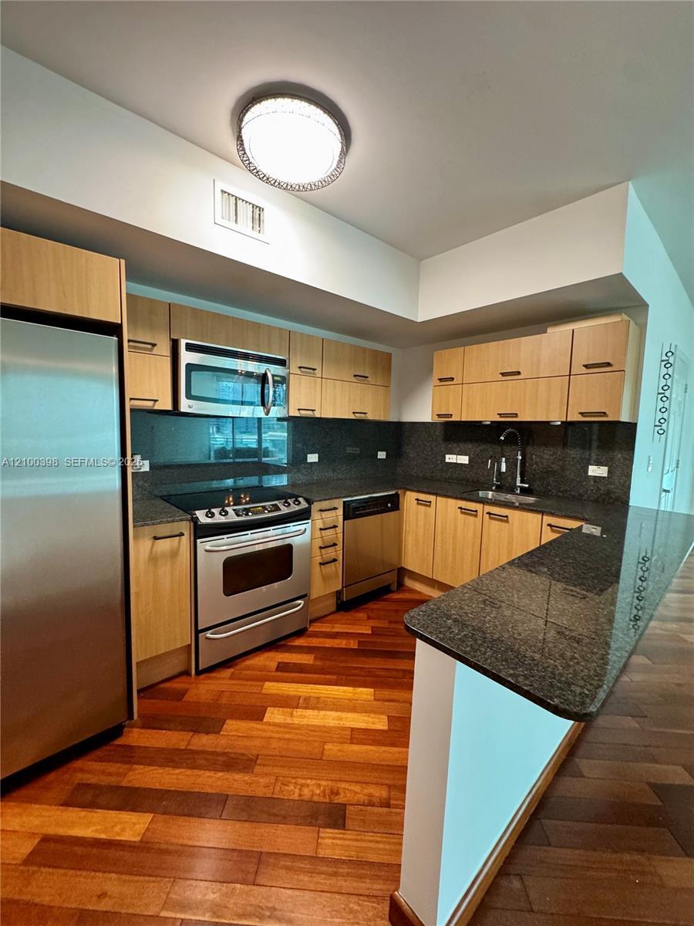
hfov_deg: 85.7
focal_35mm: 14
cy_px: 463
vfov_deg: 102.1
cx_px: 347
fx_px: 374
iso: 500
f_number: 2.2
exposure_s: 1/60
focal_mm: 2.22
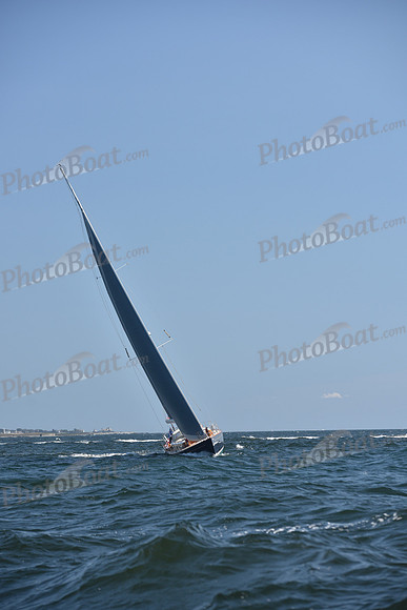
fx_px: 1966
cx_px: 204
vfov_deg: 17.6
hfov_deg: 11.8
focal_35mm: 116
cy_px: 305
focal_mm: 116
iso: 250
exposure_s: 1/1000
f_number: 5
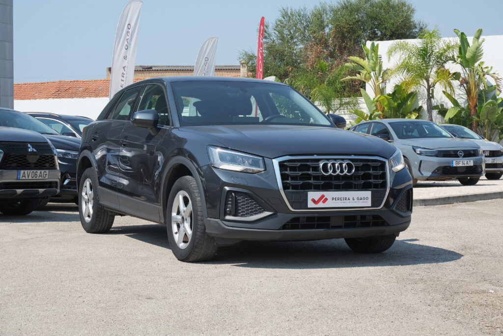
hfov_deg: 30.1
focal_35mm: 67
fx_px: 936
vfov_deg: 20.3
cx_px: 252
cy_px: 168
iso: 160
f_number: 9
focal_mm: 44.5
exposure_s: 1/200
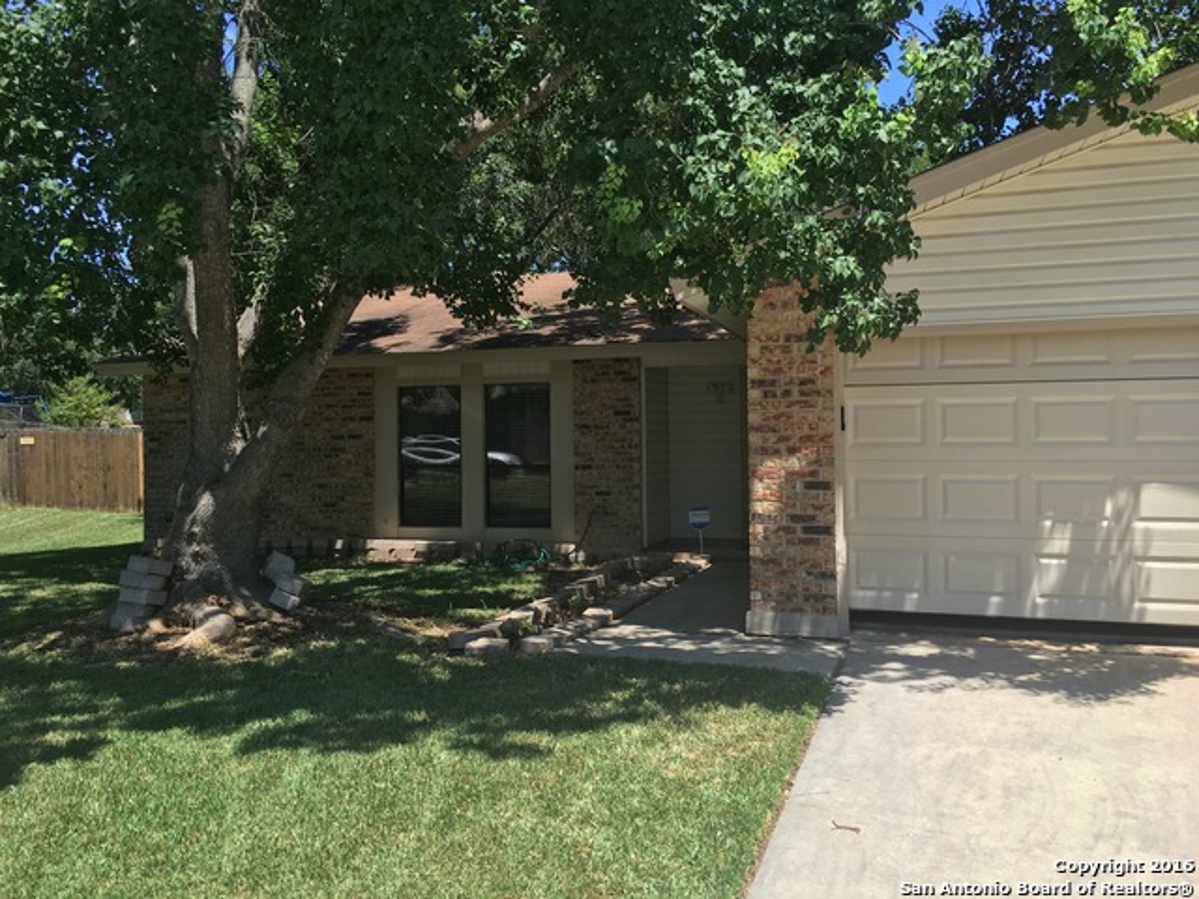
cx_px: 600
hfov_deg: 61.7
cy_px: 450
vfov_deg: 48.2
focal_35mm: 29
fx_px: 1004
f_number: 2.2
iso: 25
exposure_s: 1/777
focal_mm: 4.15
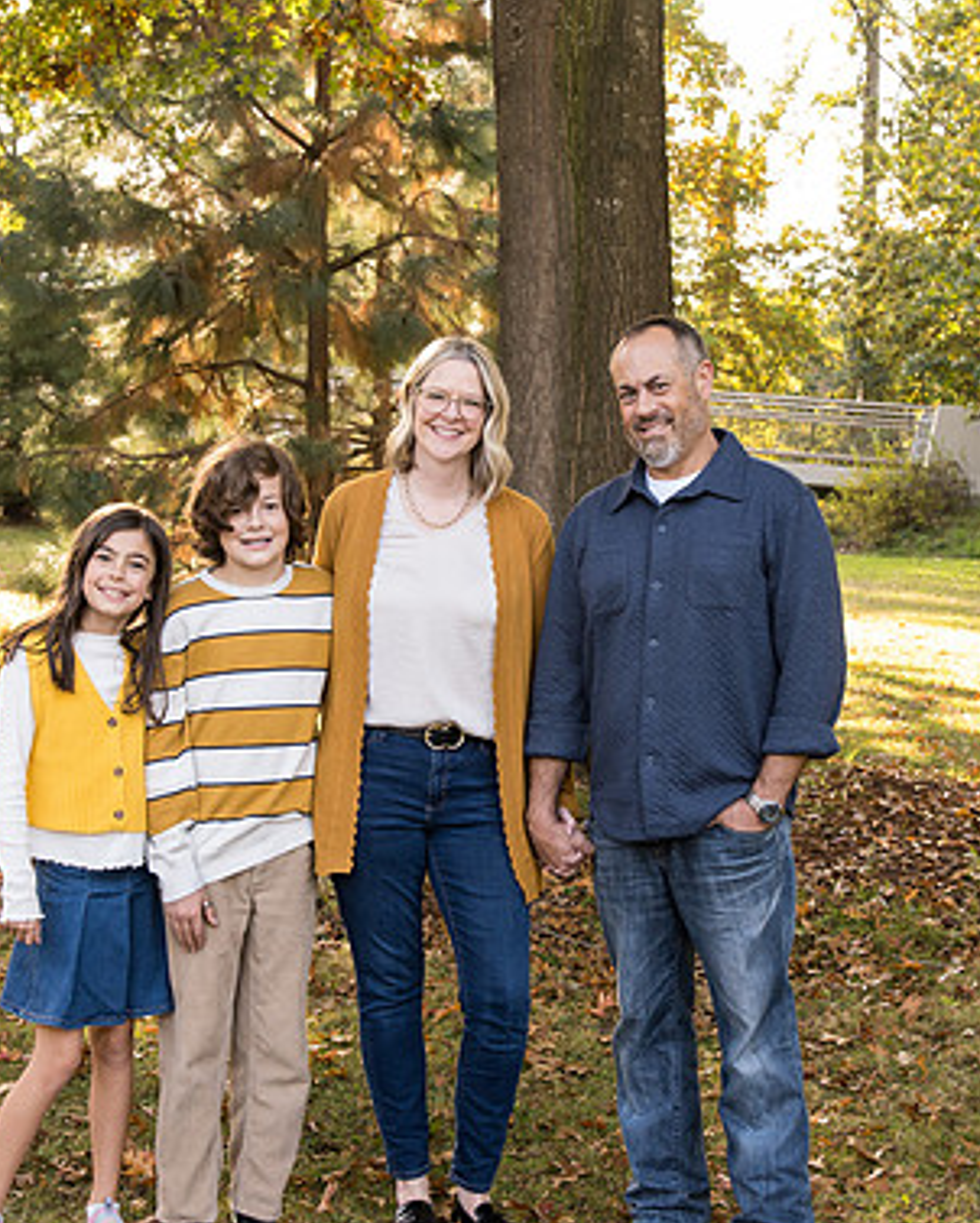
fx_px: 2500
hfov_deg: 22.2
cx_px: 491
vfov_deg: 27.5
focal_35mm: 69
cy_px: 545
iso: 1000
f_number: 4
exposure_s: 1/400
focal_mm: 34
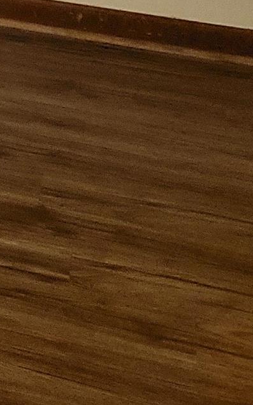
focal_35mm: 123
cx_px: -382
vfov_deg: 15.1
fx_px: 1357
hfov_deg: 9.4
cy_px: -278
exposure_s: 1/30
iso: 500
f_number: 1.8
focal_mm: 6.7
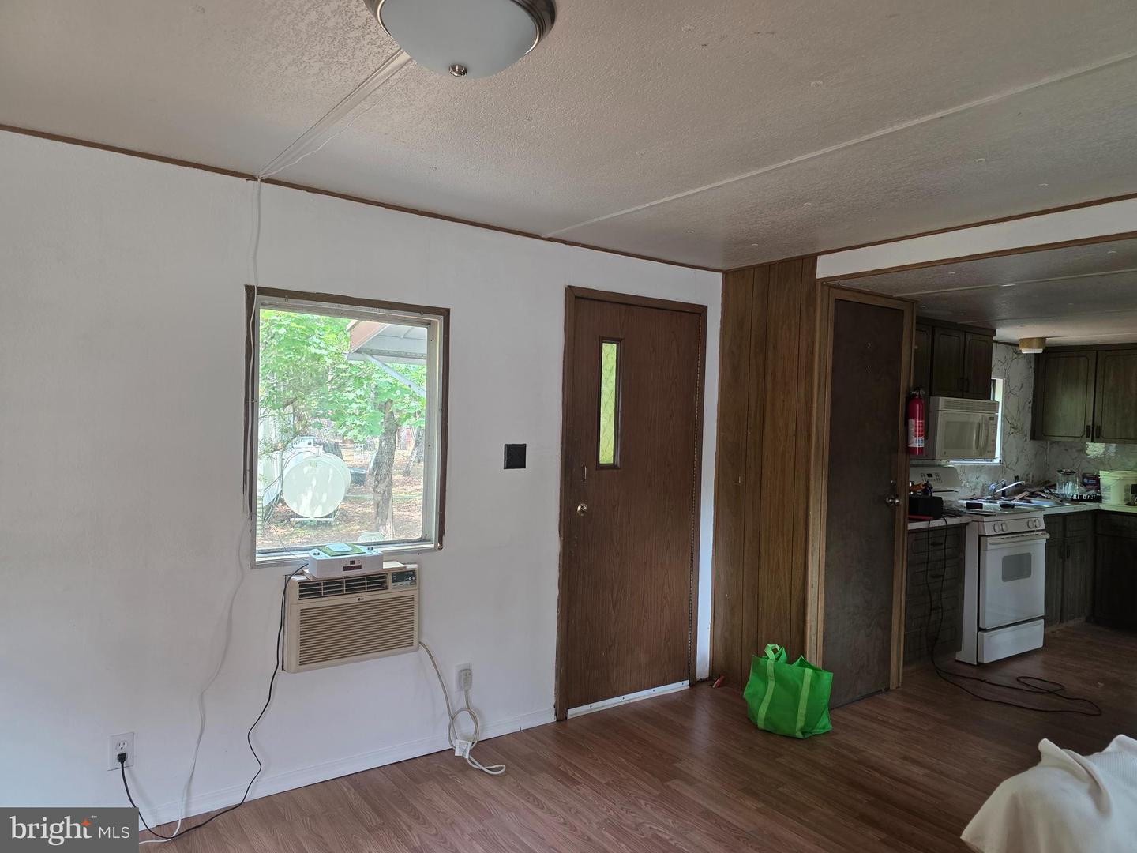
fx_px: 755
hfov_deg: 73.9
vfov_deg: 58.9
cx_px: 568
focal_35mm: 23
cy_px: 426
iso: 160
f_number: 1.7
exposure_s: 1/180
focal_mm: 6.3
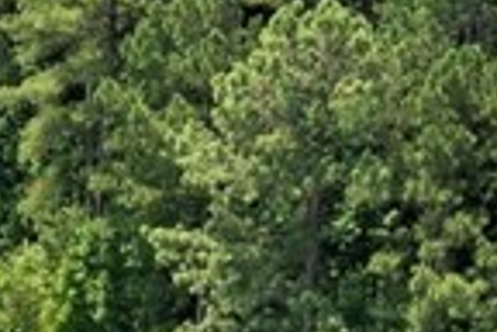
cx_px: -324
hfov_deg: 9.4
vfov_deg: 6.1
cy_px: 887
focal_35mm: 211
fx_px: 2913
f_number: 2.8
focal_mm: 10.26
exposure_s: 1/1600
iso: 100
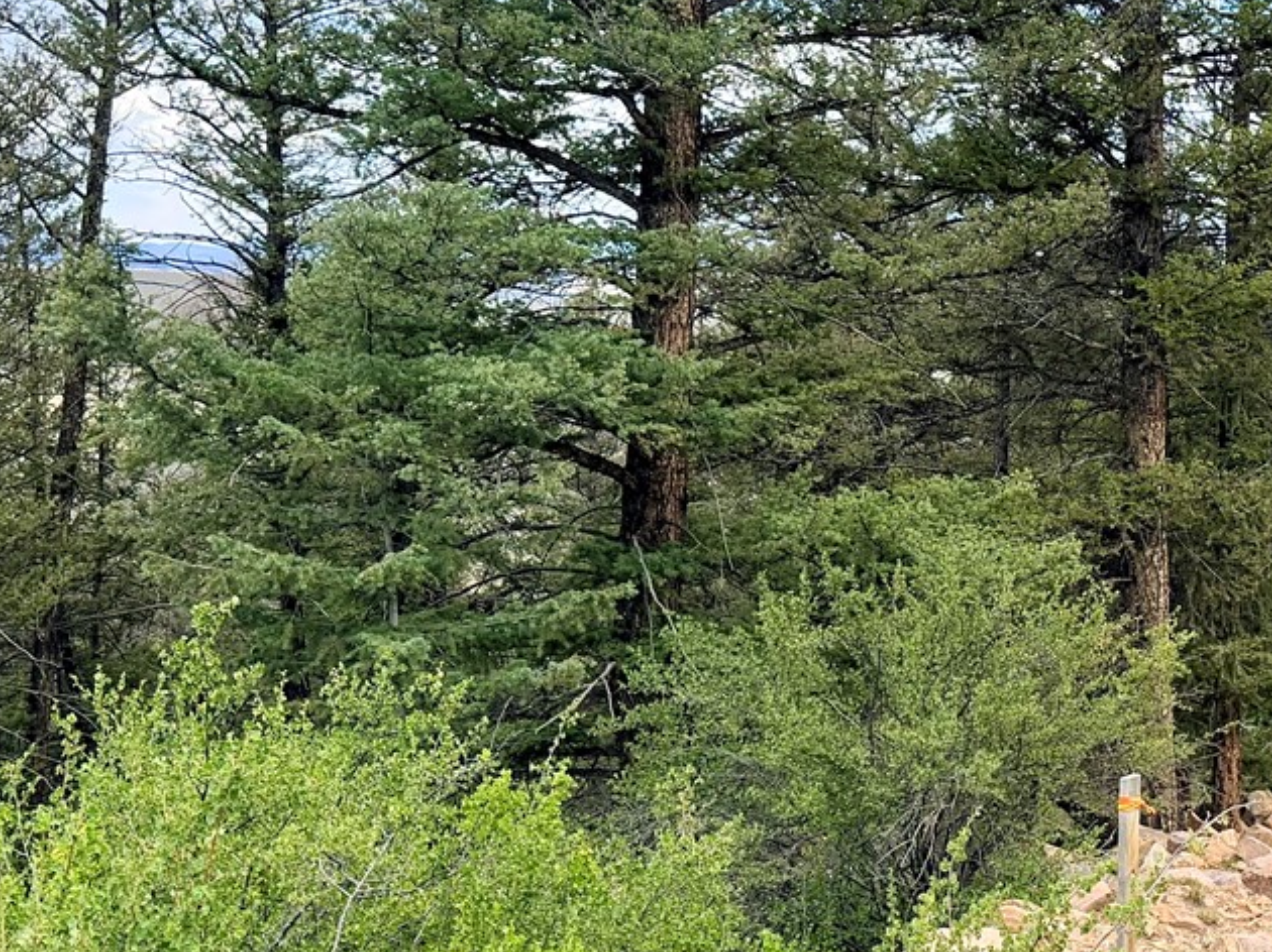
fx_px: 2241
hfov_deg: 31.1
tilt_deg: -7.6
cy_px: 534
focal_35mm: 61
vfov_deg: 24.0
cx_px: 979
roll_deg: +0.1
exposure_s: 1/1901
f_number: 1.78
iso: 100
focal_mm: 6.76
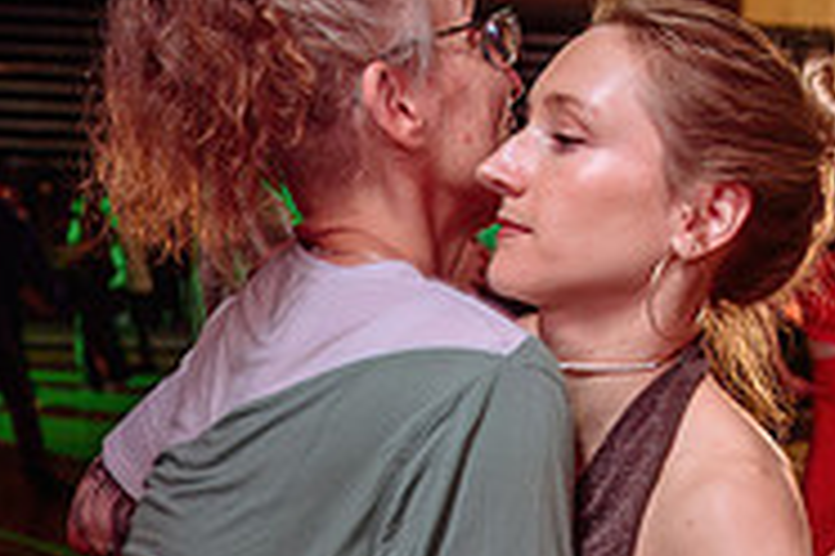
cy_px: 599
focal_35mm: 84
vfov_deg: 15.8
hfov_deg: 23.8
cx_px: 690
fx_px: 1948
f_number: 2.8
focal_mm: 24
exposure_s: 1/40
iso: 800
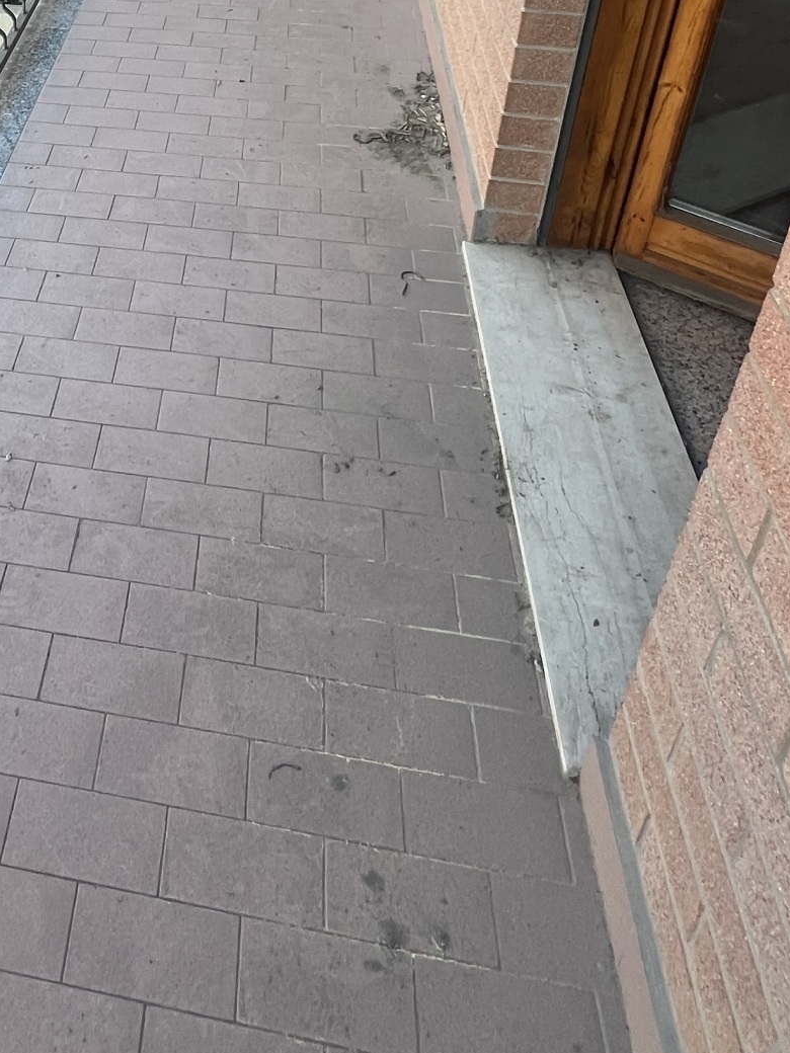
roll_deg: +1.0
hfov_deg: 41.1
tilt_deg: -25.1
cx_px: 95
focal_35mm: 32
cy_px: 7
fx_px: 974
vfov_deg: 47.5
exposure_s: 1/99
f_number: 1.8
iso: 50
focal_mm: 1.57
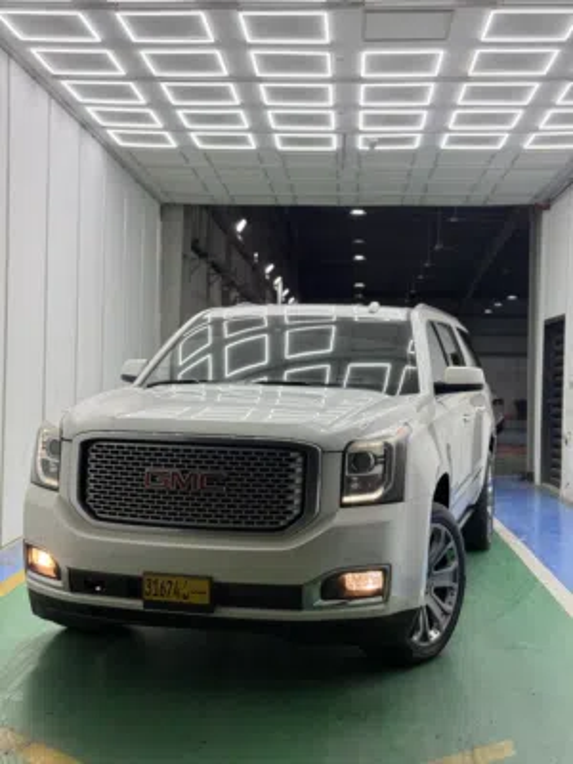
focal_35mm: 48
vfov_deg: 39.7
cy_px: 382
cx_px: 286
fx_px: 1059
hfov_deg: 30.3
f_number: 1.78
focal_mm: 6.76
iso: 160
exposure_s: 1/249
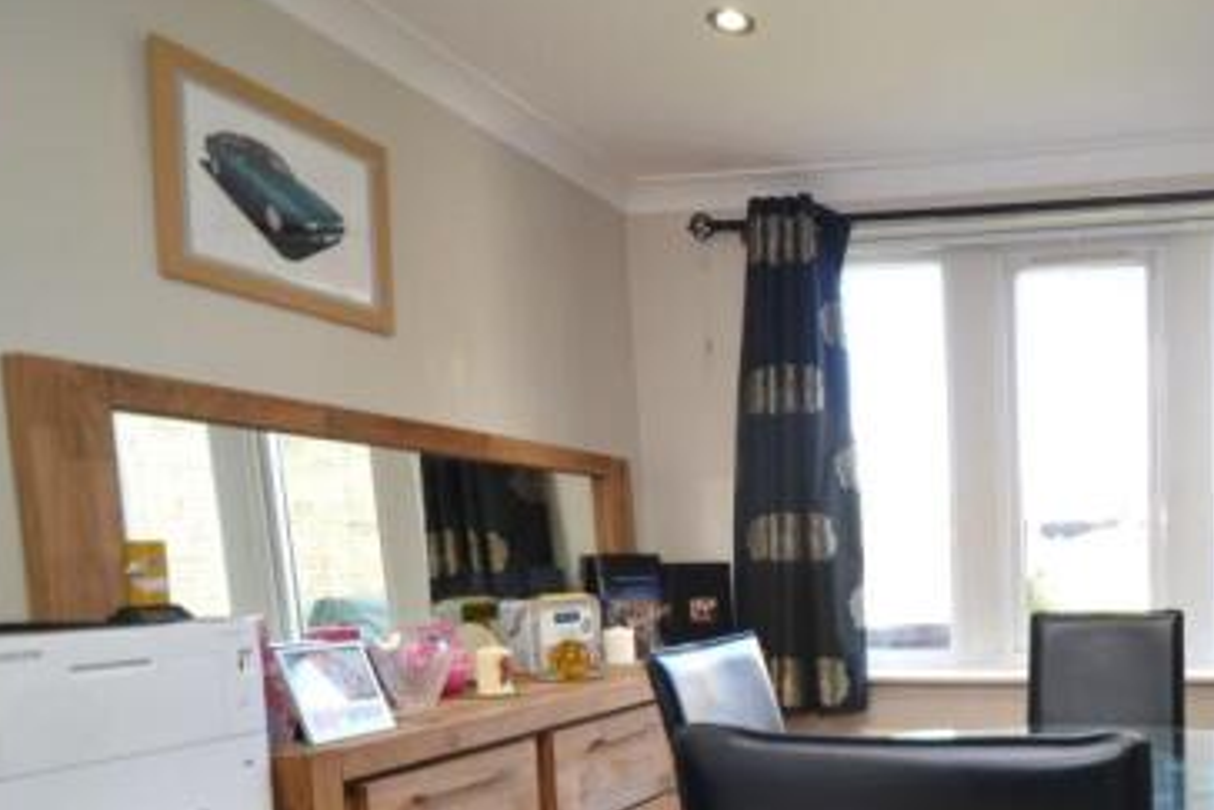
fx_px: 911
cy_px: 635
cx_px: 1062
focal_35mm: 27
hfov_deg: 58.8
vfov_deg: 45.8
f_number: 3.5
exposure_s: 1/60
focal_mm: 10
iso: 400
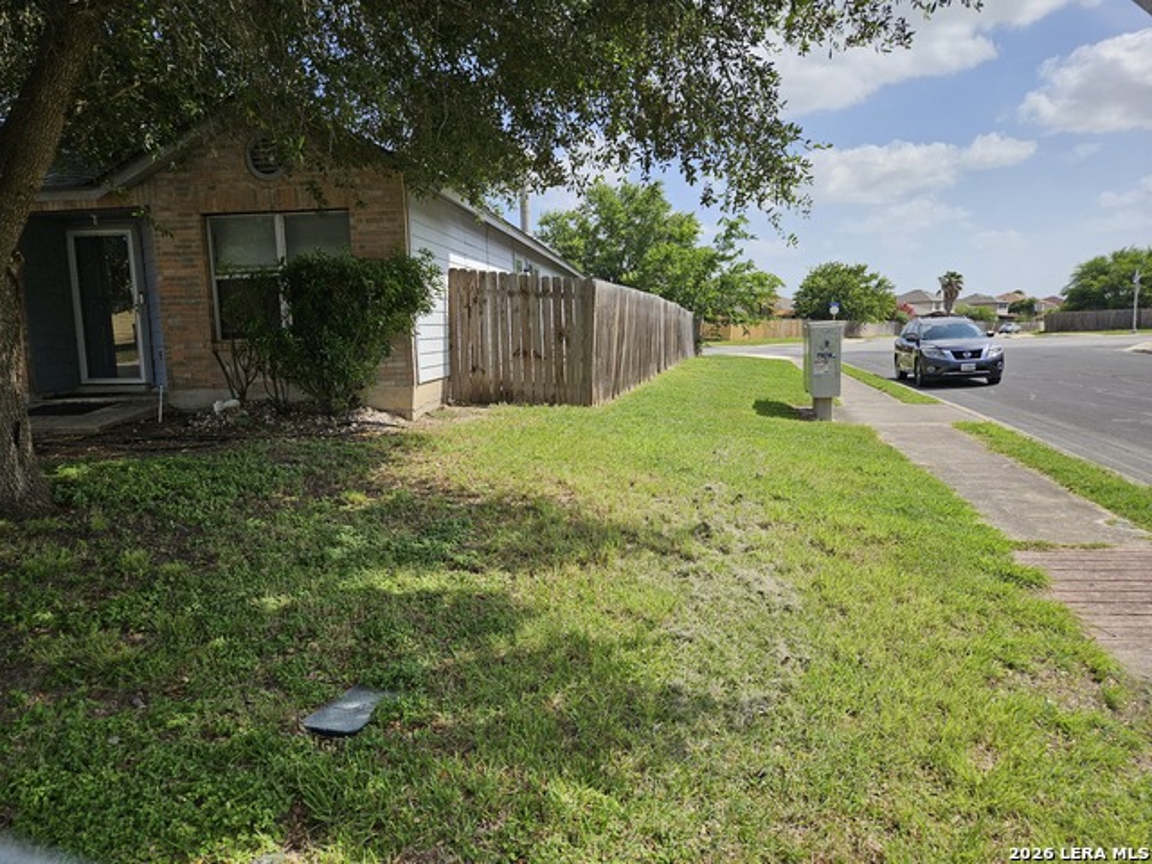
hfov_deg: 73.9
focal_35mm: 23
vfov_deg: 58.9
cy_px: 432
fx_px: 765
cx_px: 576
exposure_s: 1/1775
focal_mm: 5.4
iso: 25
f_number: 1.8
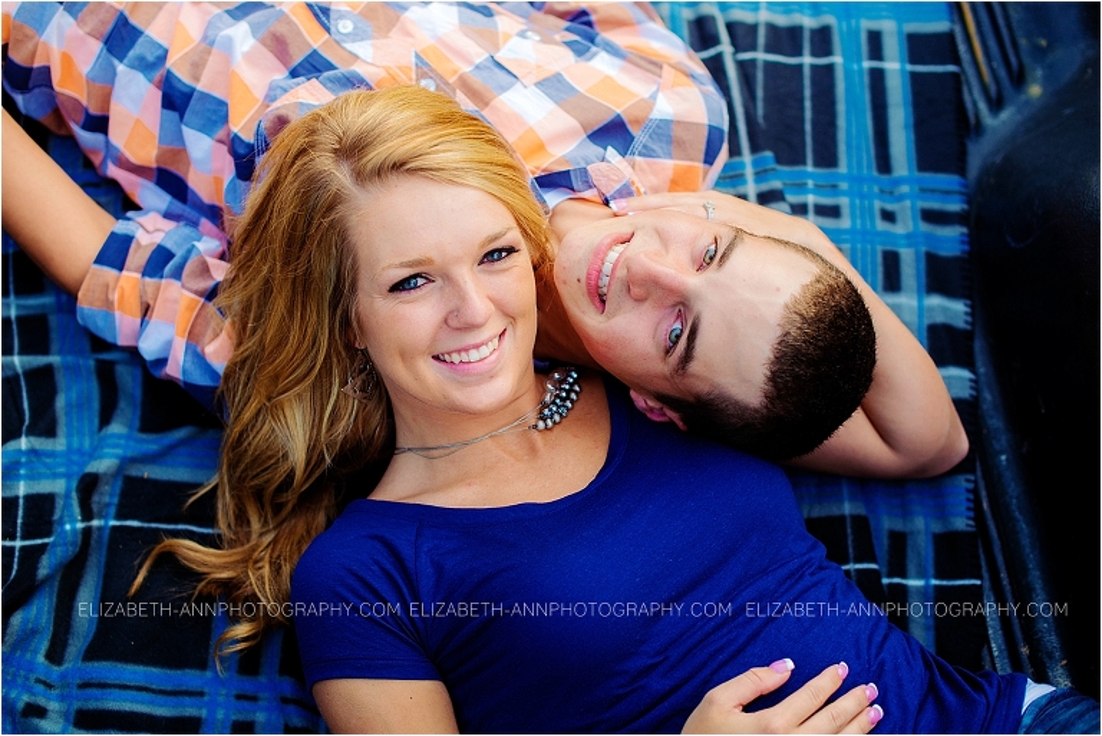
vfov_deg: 27.0
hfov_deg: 39.6
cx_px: 551
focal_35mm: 50
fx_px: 1531
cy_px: 368
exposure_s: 1/250
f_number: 2.8
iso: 200
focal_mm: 50
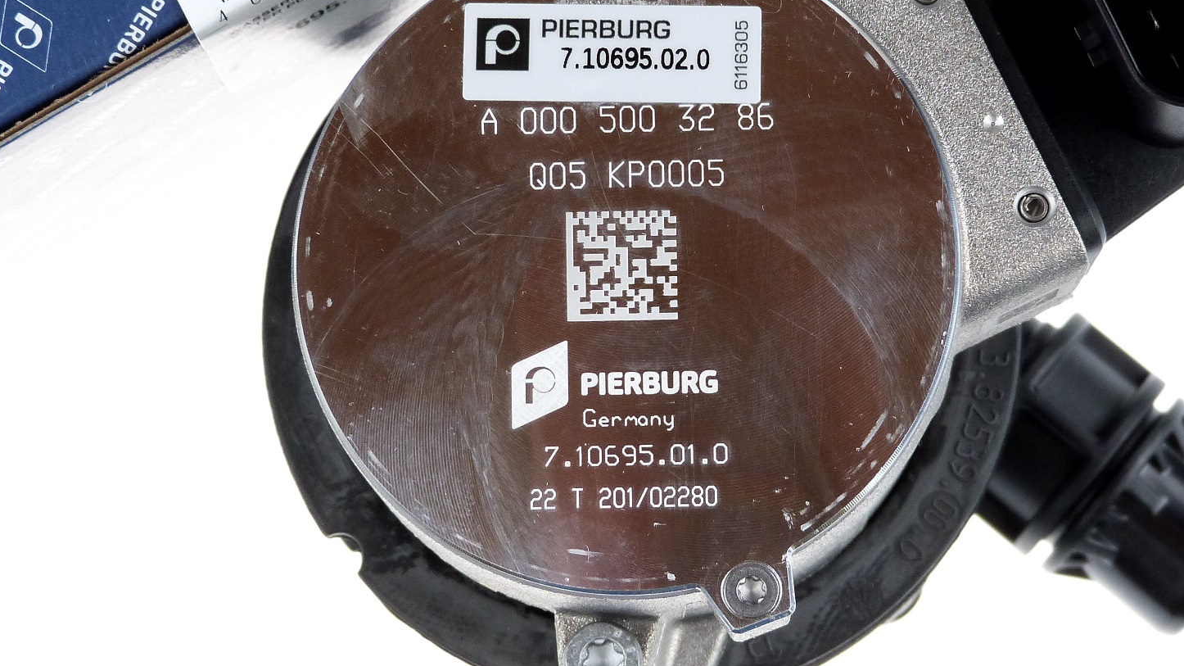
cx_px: 773
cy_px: 294
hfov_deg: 19.4
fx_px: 3453
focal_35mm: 110
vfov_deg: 11.0
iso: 200
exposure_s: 1/160
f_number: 3.3
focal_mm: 13.2
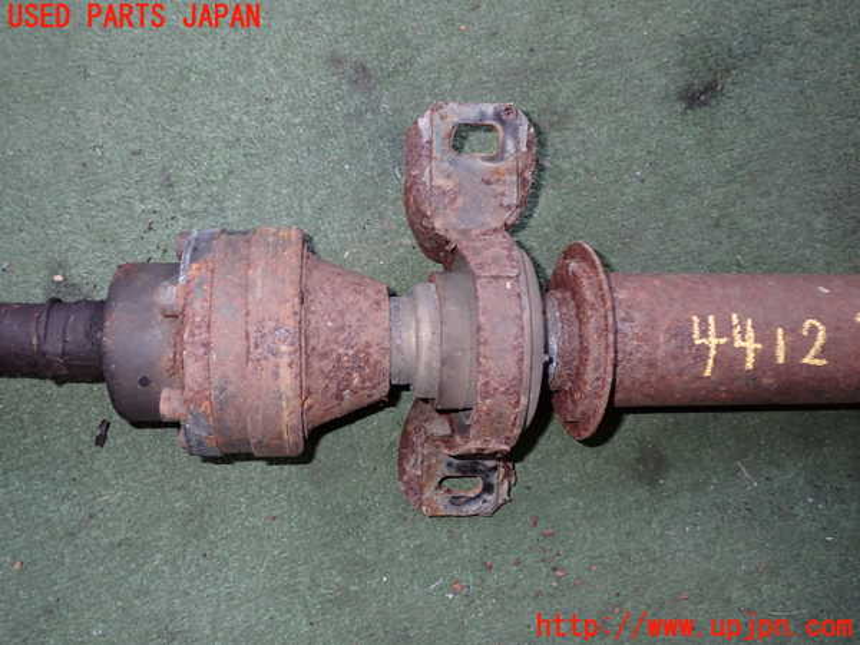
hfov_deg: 60.0
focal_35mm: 30
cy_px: 322
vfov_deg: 46.8
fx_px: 745
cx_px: 430
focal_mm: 5.4
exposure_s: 1/30
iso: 200
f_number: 6.3
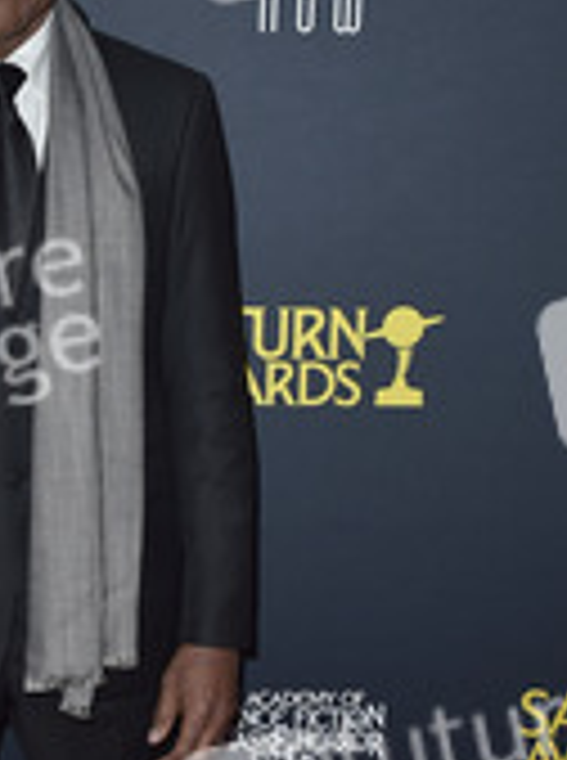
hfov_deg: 19.5
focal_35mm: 73
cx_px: 2
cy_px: 571
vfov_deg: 26.4
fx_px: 1600
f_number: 6.3
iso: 250
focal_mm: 32
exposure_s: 1/250
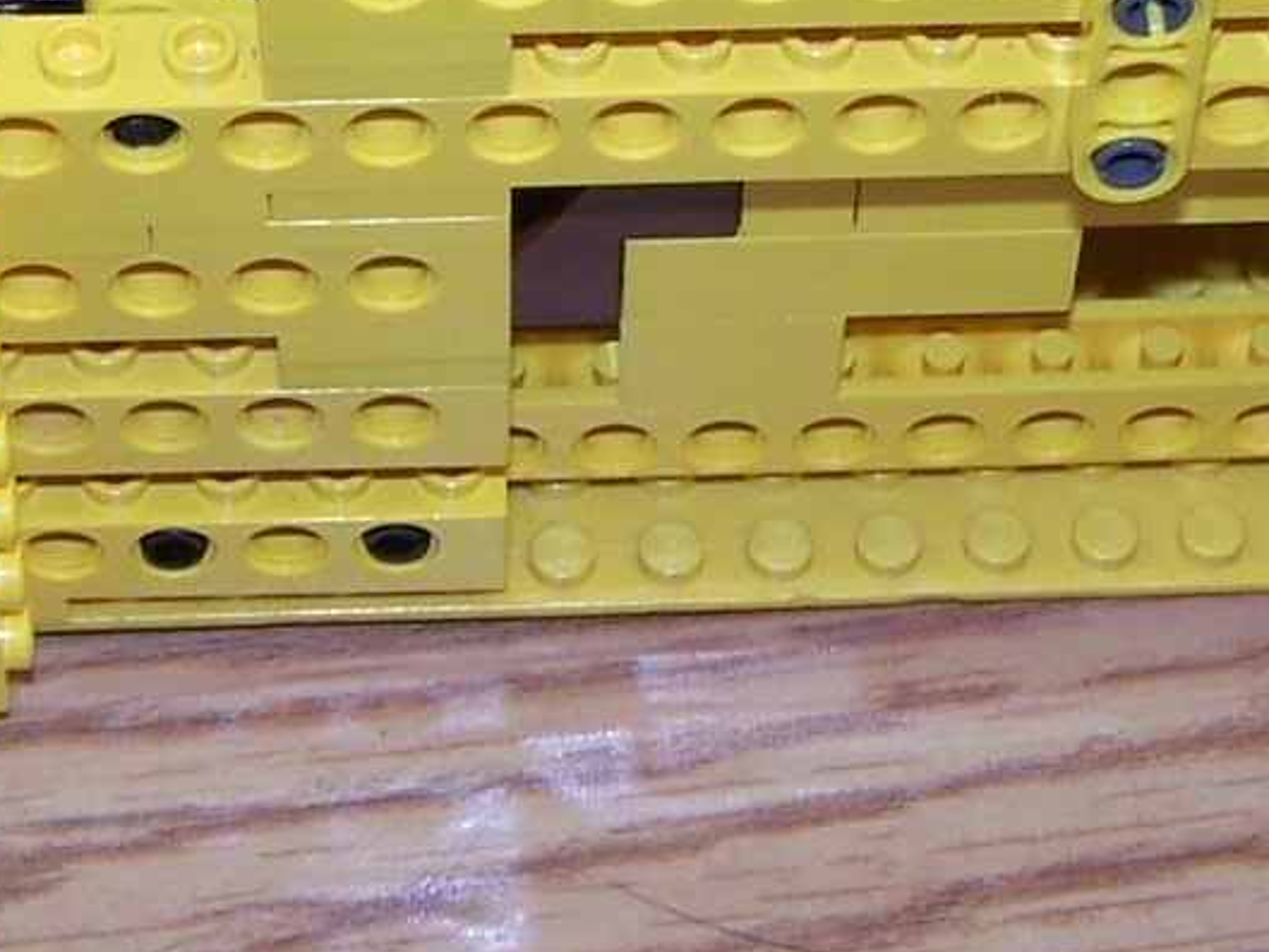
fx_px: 5390
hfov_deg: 13.4
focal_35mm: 147
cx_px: 734
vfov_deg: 10.0
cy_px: -94
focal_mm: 6.3
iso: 80
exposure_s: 1/60
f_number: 2.8
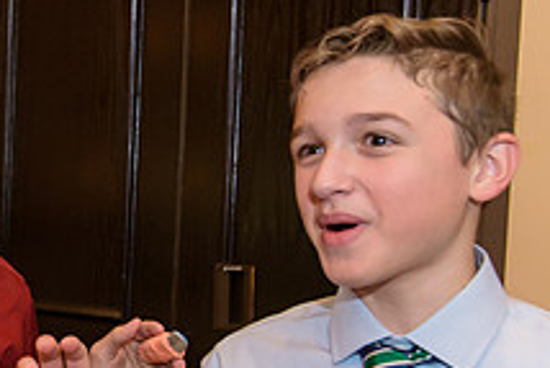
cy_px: 220
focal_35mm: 76
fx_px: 1162
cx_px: -113
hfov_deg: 24.2
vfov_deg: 18.0
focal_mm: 28
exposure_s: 1/125
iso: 1600
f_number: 3.2
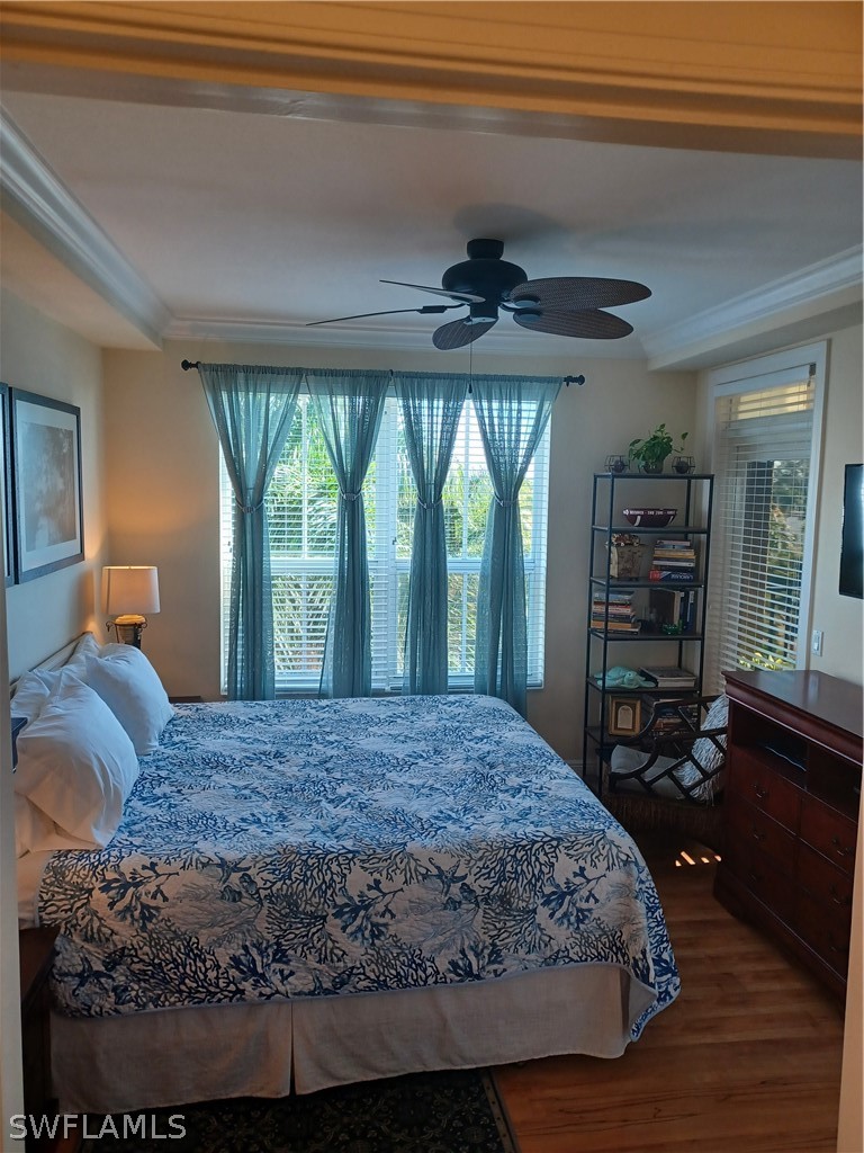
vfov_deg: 69.4
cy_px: 576
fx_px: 832
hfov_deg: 54.9
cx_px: 432
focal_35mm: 25
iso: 200
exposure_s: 1/60
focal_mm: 4.6
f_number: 1.8
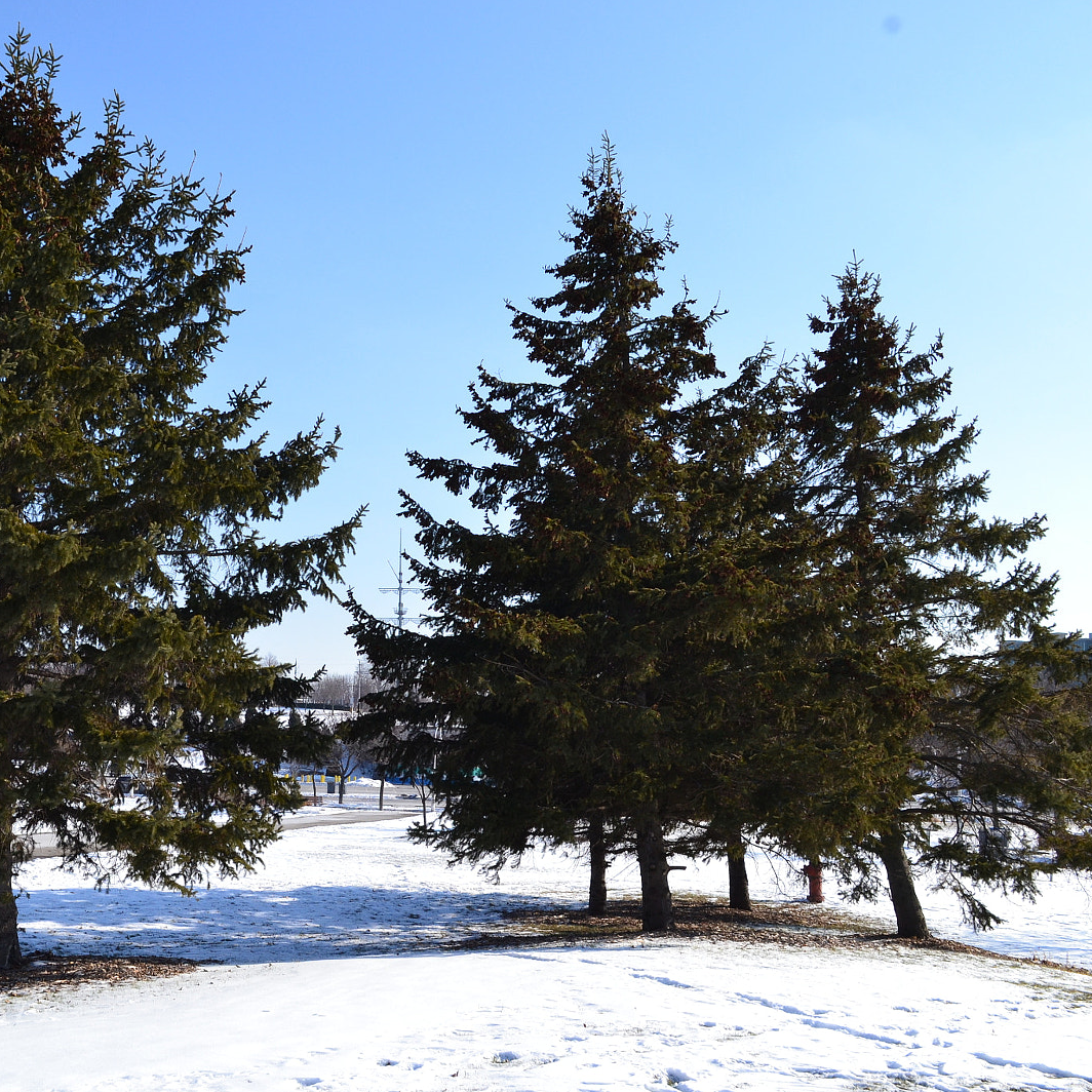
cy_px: 546
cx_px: 333
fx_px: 1642
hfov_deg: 36.3
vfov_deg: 36.8
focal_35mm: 46
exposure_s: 1/400
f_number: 11
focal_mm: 24
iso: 400
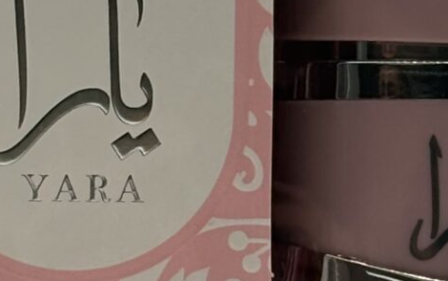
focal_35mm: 300
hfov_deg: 7.0
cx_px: 104
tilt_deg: -3.1
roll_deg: -0.2
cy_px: 323
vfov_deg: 4.4
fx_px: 3664
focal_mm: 5.96
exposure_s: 1/765
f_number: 1.6
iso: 50
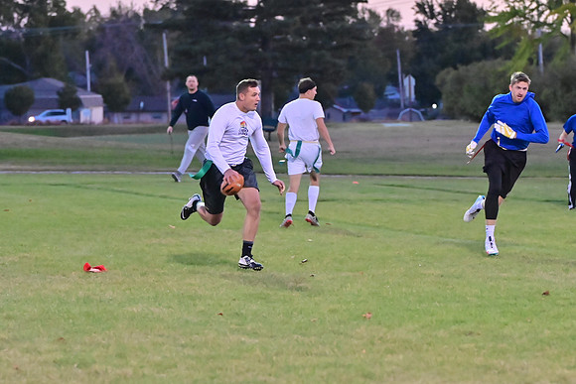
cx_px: 288
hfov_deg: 11.9
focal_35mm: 172
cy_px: 192
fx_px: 2753
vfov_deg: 8.0
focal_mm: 115
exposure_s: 1/400
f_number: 4
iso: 6400
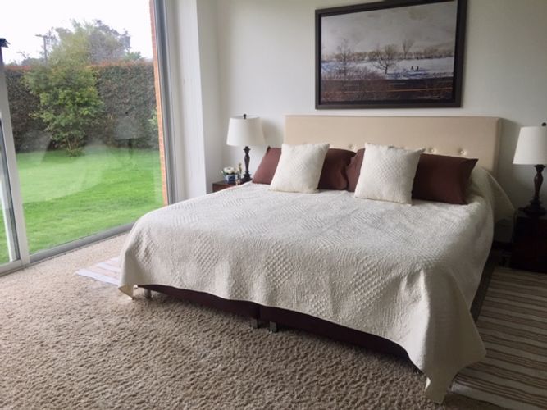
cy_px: 205
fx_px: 458
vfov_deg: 48.2
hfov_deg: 61.7
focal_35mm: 29
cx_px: 274
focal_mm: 4.15
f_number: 2.2
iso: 32
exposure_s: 1/319
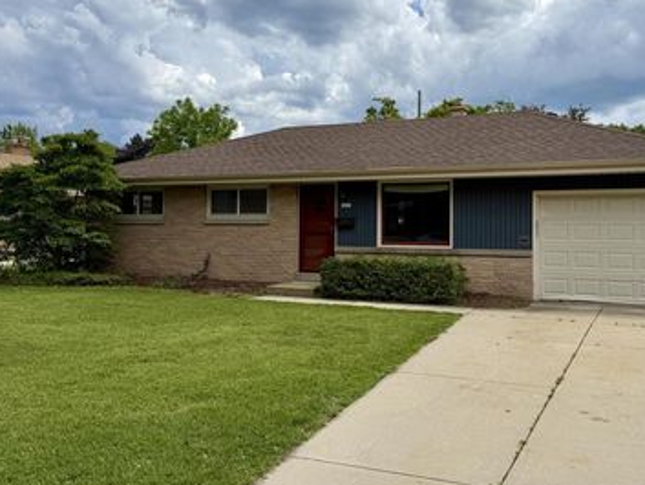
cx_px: 387
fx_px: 634
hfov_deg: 53.6
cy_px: 211
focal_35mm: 34
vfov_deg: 41.7
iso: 80
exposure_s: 1/6711
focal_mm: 6.76
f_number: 1.78
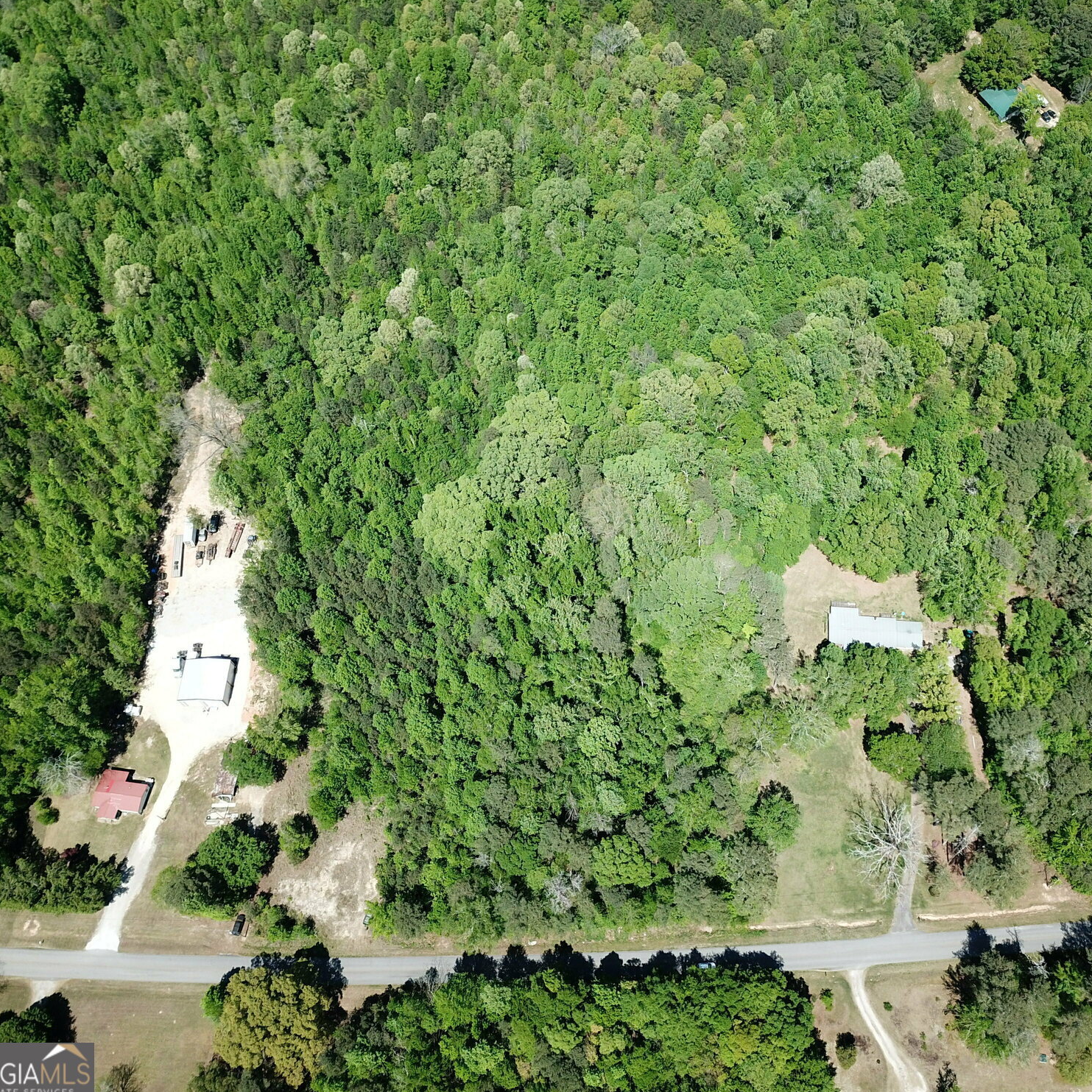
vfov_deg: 52.5
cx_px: 665
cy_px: 546
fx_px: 1106
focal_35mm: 31
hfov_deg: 52.1
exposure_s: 1/941
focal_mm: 4.73
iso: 100
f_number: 2.2
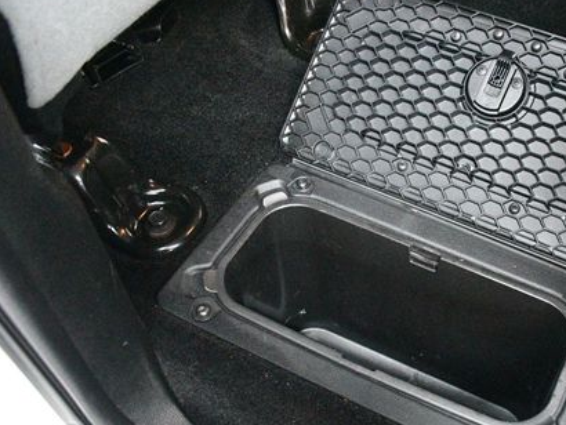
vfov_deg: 32.1
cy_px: 255
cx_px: 417
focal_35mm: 45
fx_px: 736
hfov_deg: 41.0
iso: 12800
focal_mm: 20
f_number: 3.5
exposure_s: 1/40
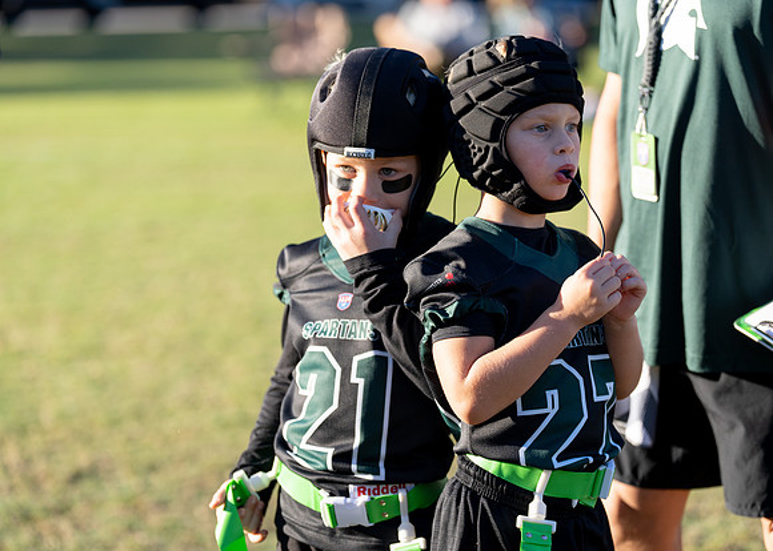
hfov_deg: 15.6
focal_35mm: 129
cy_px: 276
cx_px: 386
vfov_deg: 11.1
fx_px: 2829
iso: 200
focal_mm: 123
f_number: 2.8
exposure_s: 1/1250
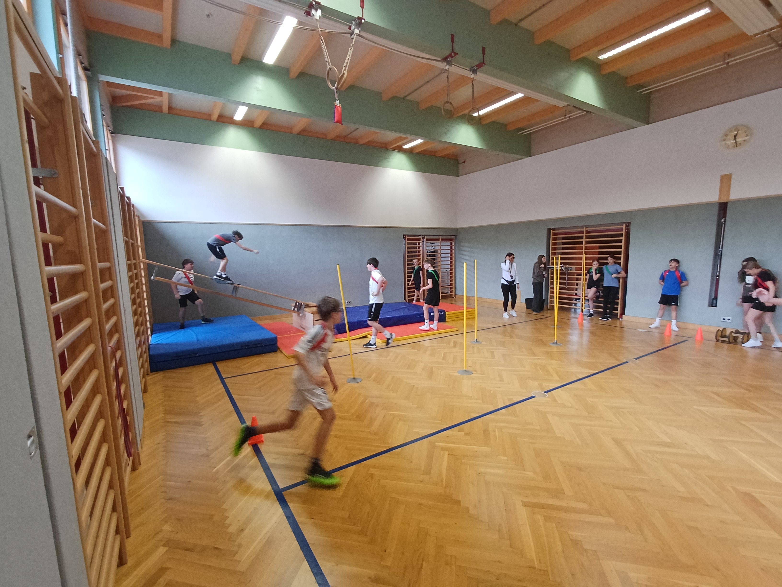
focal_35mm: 16
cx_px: 391
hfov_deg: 94.5
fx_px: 361
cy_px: 294
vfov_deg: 78.1
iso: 100
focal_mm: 1.64
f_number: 2.2
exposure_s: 1/50
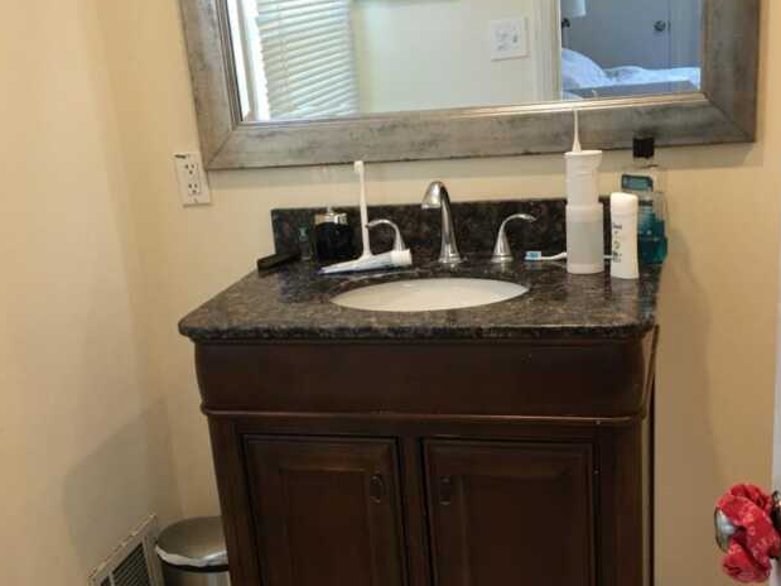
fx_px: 1083
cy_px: 414
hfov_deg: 39.7
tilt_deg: -16.9
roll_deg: +4.9
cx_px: 370
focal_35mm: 48
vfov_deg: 29.9
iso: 32
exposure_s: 1/15
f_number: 2.2
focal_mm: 4.15
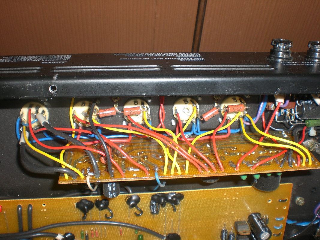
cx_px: 160
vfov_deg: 37.7
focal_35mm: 38
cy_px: 120
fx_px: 351
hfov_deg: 49.0
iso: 50
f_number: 4.4
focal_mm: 6.3
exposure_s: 1/60
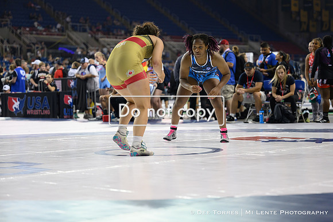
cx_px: 166
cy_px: 111
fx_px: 777
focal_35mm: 84
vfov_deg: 16.3
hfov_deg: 24.2
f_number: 2.8
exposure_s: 1/800
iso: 2200
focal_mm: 84
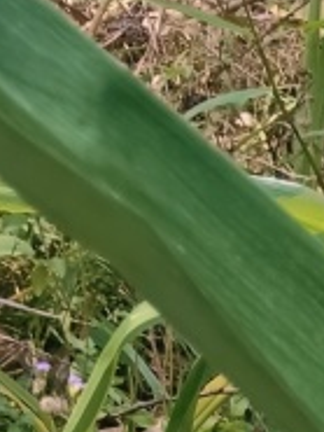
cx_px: 688
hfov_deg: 9.2
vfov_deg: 10.6
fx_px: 1870
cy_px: 1145
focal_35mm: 150
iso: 107
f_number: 1.8
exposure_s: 1/100
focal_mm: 3.96
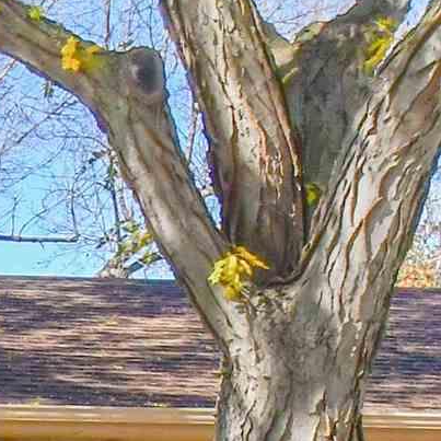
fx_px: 1773
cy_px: 741
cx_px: -556
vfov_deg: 13.1
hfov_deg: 11.9
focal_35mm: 123
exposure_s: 1/800
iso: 1250
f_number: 14
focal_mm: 13
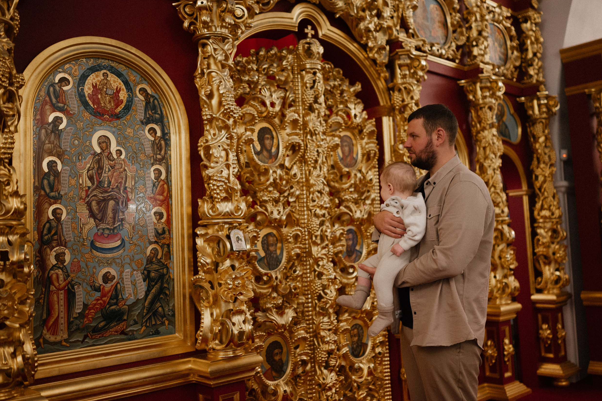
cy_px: 196
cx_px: 307
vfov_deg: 36.9
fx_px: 602
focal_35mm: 36
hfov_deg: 53.1
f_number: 1.8
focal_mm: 35
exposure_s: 1/320
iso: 800
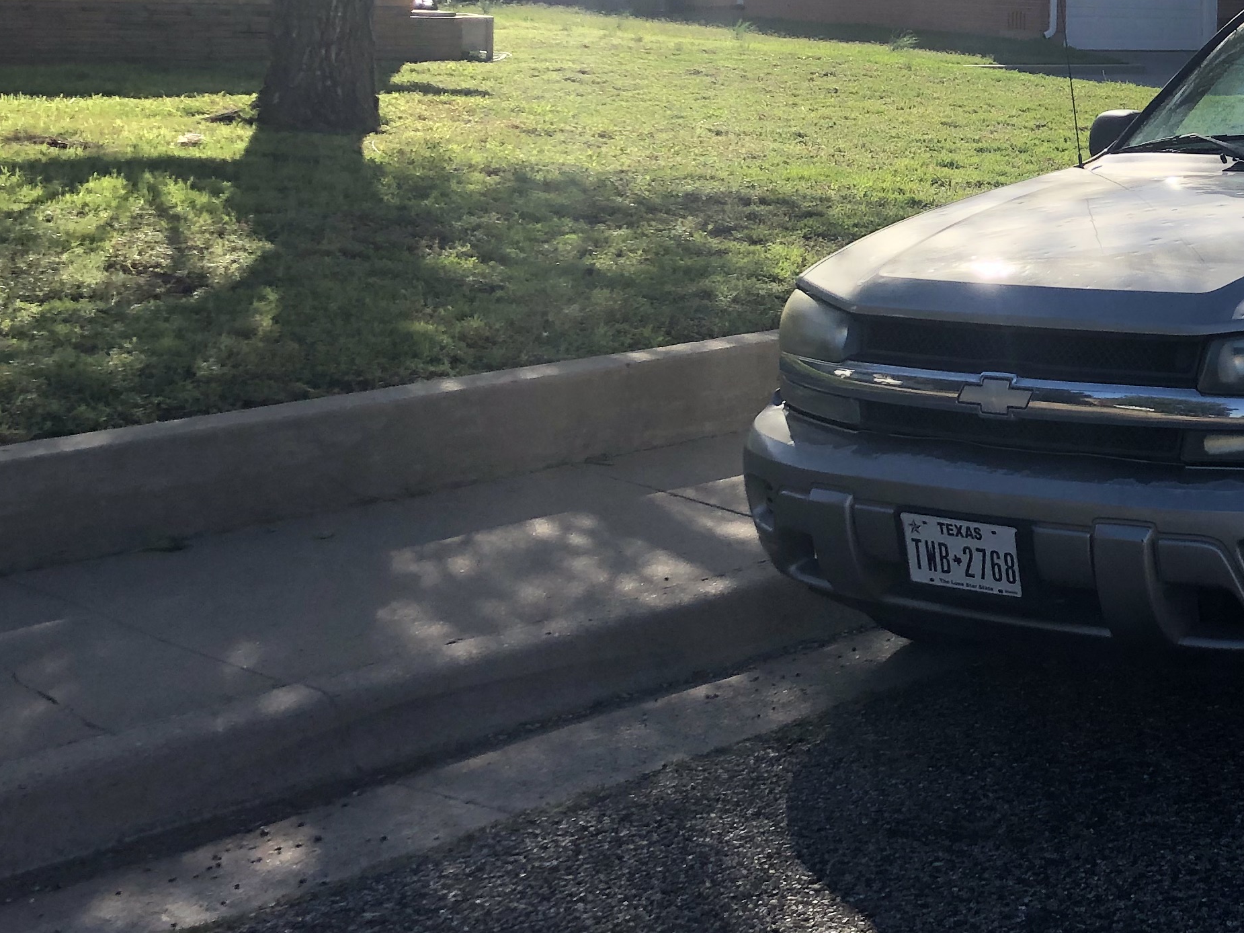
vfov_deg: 23.6
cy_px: 175
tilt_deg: -4.0
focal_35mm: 61
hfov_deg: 28.9
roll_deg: -1.5
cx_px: 1351
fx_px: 2192
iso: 20
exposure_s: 1/2088
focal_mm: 4
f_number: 1.8
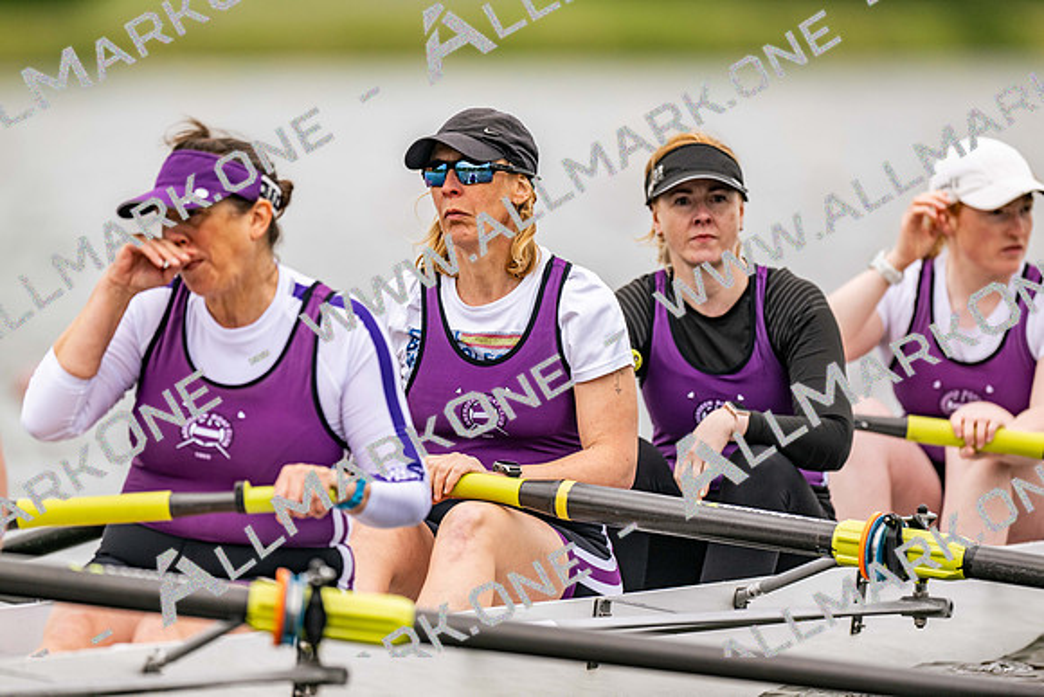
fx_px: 17403
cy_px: 348
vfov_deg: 2.3
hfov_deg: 3.4
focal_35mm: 600
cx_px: 522
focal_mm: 600
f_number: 4
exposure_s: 1/2500
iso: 450
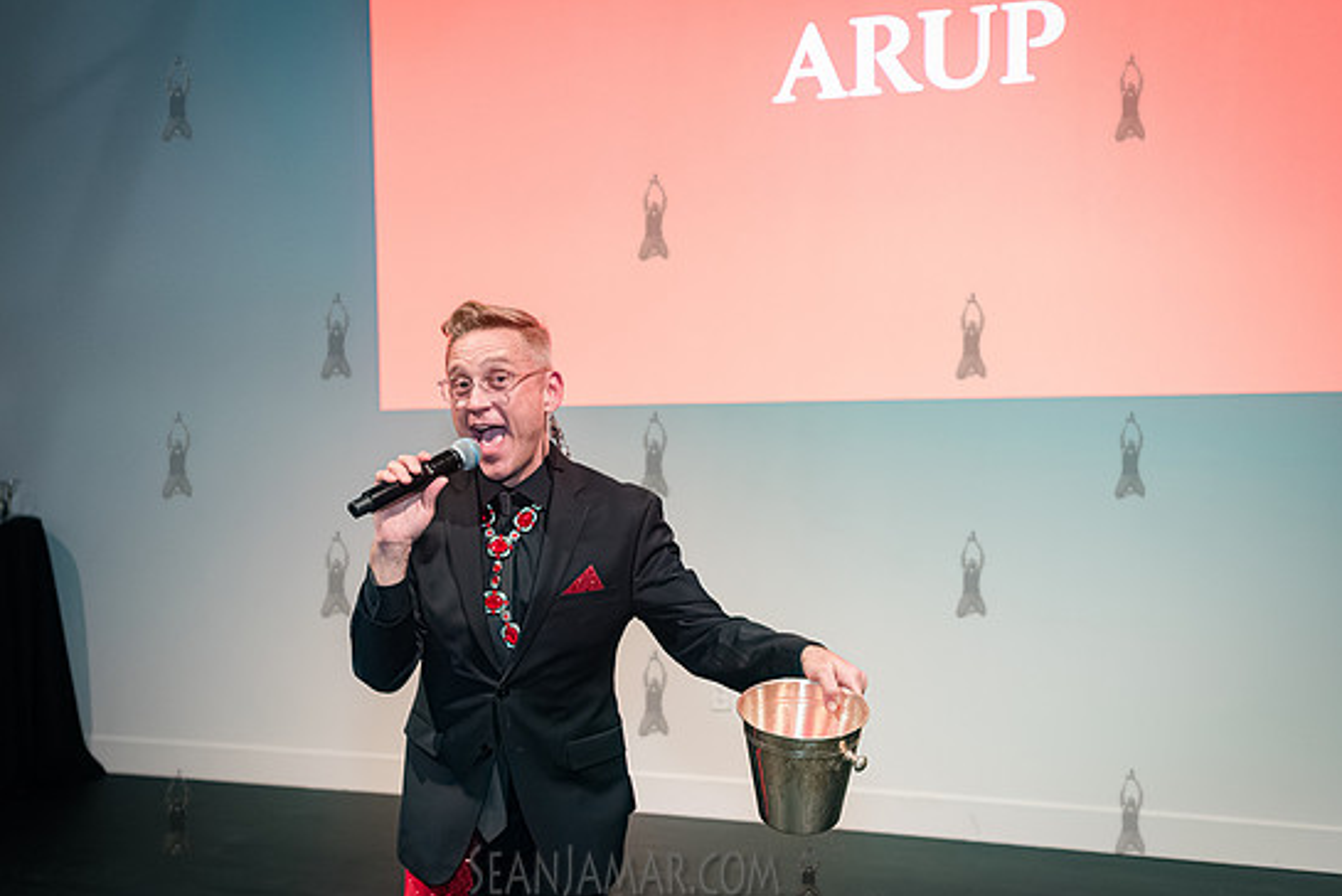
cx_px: 548
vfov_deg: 30.5
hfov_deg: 44.3
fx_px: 1641
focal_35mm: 44
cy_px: 505
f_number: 3.2
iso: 8000
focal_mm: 35
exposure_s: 1/250
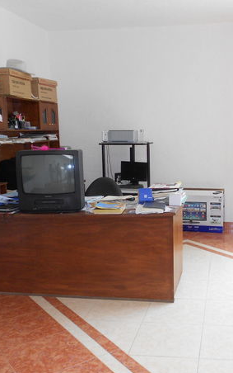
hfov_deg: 32.1
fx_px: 396
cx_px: 180
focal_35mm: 39
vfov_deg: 50.4
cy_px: 191
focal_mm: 4.6
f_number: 3.2
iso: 125
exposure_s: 1/30
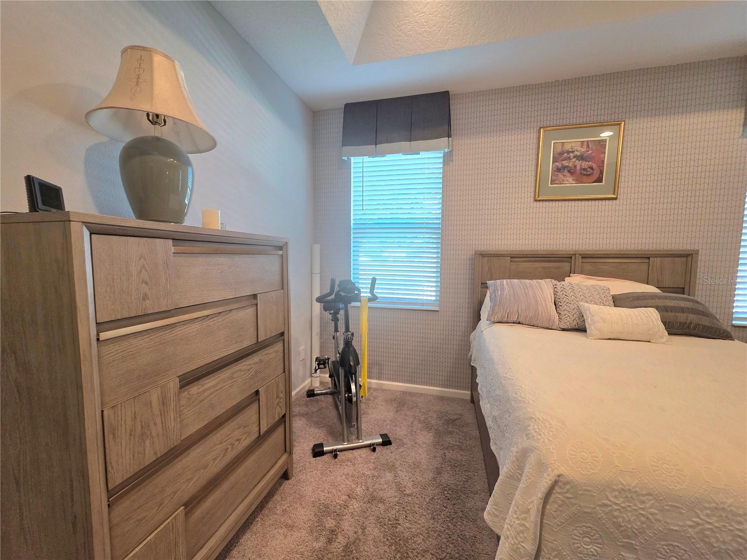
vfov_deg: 89.9
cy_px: 280
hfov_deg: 106.2
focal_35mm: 13
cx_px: 374
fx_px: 281
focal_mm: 2.2
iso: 320
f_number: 1.9
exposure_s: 1/120
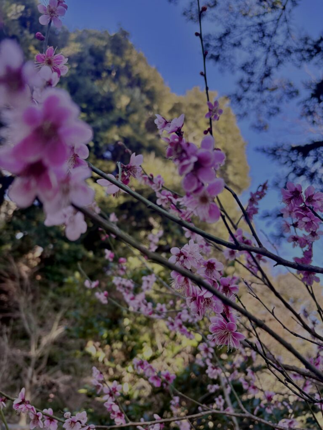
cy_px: 215
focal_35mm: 26
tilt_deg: +25.5
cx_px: 162
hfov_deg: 53.1
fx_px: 323
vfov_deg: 67.3
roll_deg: -3.6
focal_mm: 5.96
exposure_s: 1/317
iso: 64
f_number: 1.6
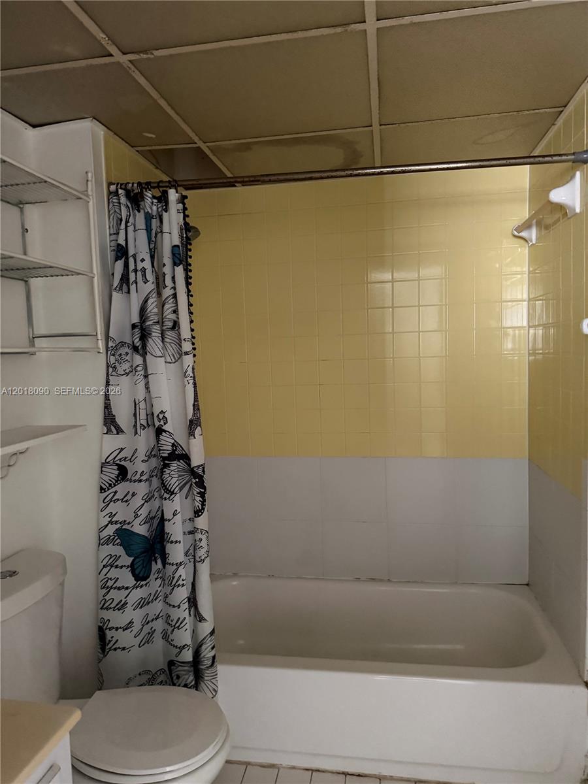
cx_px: 294
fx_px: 544
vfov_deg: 71.6
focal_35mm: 24
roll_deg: +1.0
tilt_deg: -4.2
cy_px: 392
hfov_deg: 56.8
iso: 1000
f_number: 1.78
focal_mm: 6.76
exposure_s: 1/35
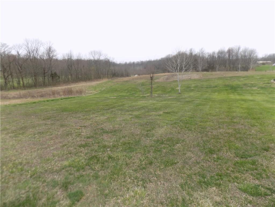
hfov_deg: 73.9
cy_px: 104
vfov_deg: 58.9
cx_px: 138
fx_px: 183
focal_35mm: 23
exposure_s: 1/320
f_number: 3.1
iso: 80
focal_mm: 4
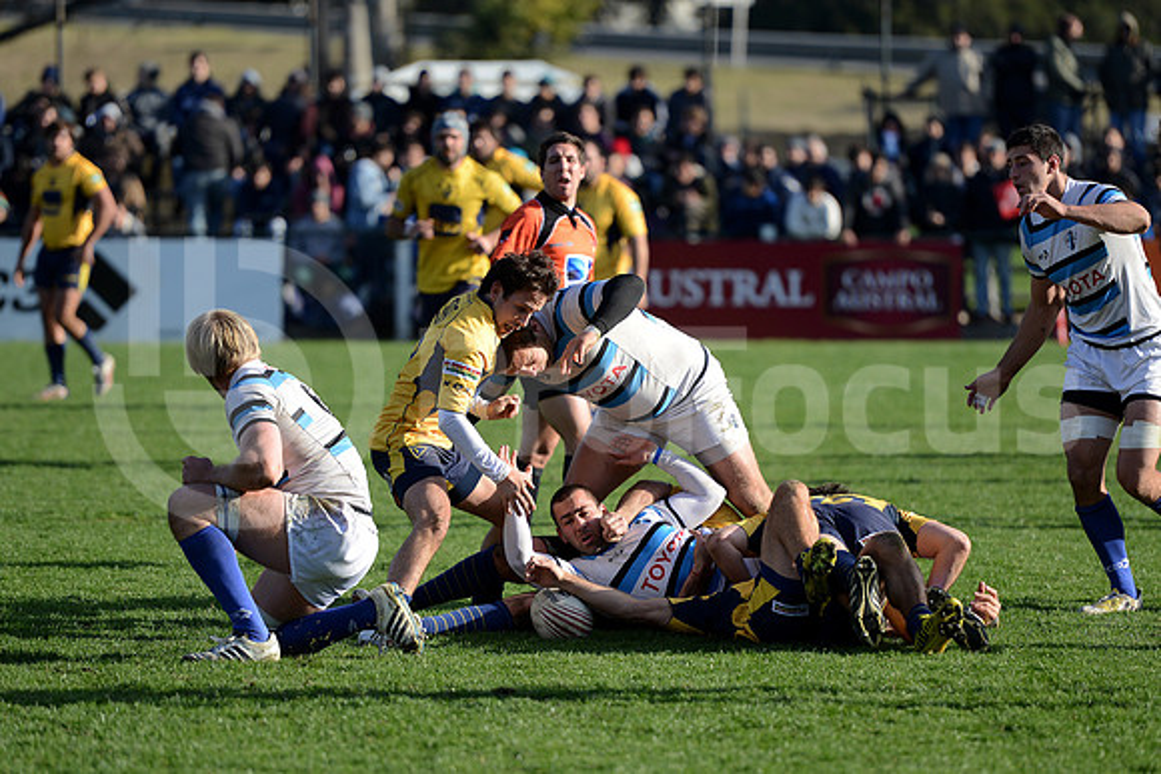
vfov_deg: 7.0
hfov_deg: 10.5
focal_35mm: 195
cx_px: 580
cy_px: 387
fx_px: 6290
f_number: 2.8
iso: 250
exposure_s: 1/1250
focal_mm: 195
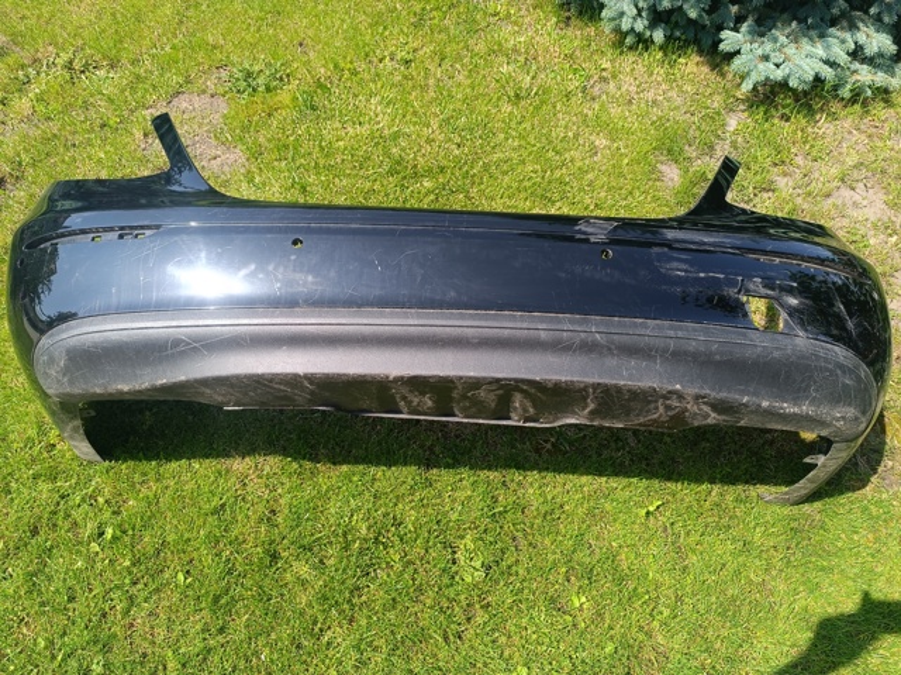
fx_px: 624
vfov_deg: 56.8
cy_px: 338
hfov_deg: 71.6
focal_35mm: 24
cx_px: 450
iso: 50
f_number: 1.65
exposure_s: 1/234
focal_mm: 6.14
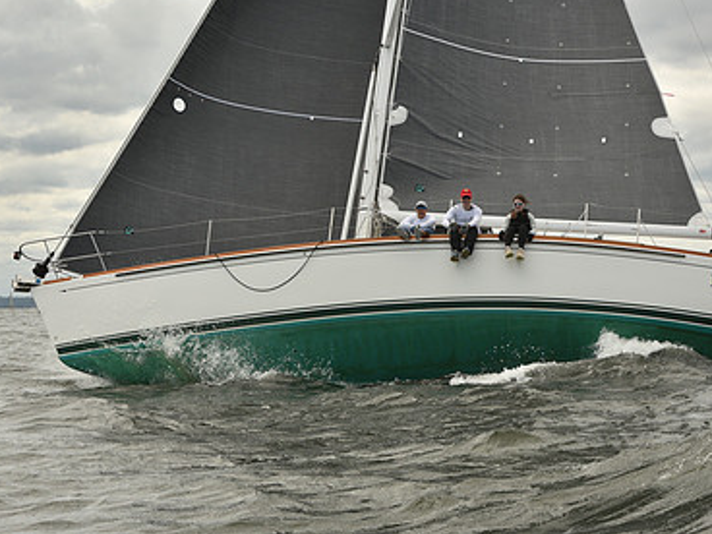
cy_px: 210
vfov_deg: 14.0
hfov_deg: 18.5
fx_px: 2180
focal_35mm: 106
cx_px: 350
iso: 250
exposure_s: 1/800
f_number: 9
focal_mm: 70
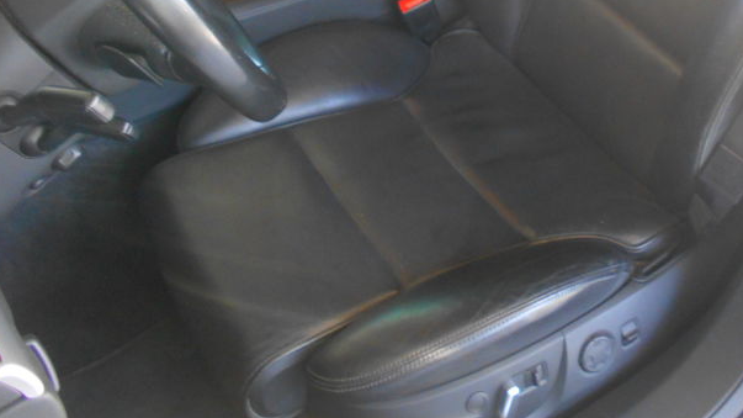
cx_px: 543
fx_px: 926
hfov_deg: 42.6
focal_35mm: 47
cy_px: -25
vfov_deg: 24.0
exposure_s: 1/30
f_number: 3.2
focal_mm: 4.6
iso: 280
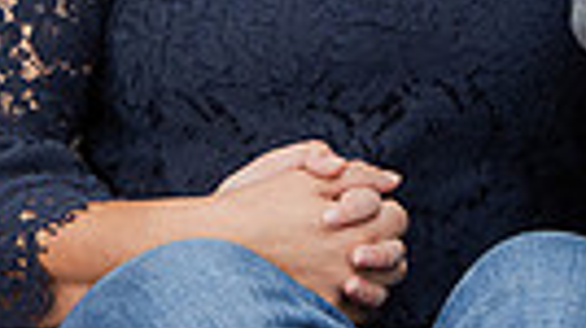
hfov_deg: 4.1
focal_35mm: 527
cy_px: -378
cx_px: 494
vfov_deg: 2.3
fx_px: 8179
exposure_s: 1/100
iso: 400
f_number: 3.5
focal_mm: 116
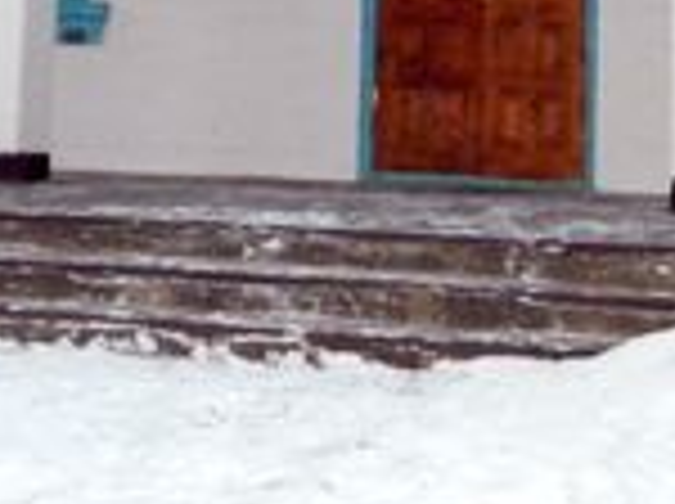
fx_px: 2278
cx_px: 382
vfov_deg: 12.2
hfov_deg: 16.8
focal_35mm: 117
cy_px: -160
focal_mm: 4.5
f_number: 3.1
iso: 640
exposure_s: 1/30
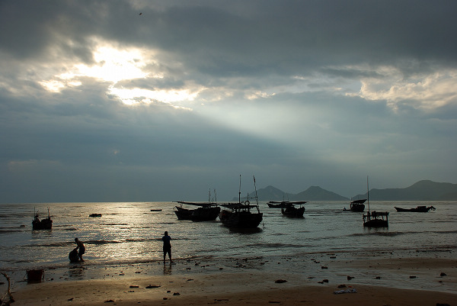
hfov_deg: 46.4
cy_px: 153
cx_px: 228
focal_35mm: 42
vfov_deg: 31.9
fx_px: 534
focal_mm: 28
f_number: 5.6
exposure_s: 1/350
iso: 100
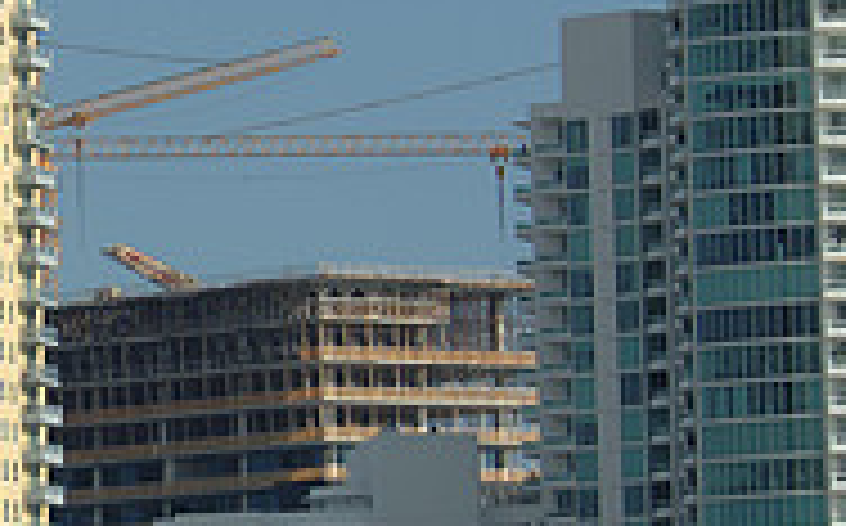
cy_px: 245
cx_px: -216
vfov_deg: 3.0
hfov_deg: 4.8
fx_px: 9994
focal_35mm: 434
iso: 100
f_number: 8.5
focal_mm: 92
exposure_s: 1/320
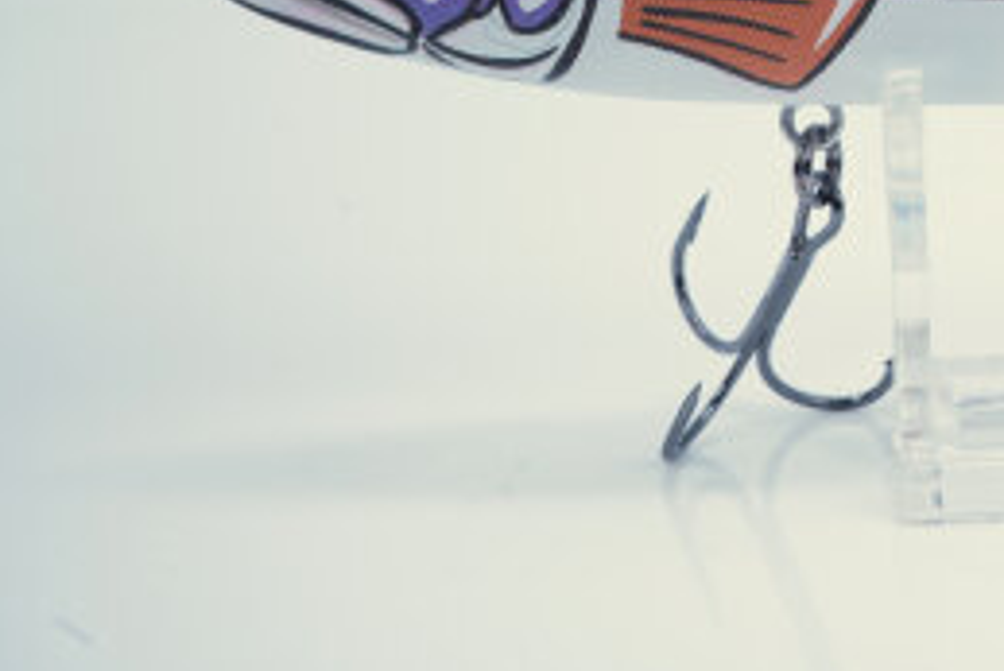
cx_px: 1155
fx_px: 2260
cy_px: -85
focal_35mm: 81
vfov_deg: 16.3
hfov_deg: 23.2
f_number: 13
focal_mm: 35
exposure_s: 1/8
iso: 100
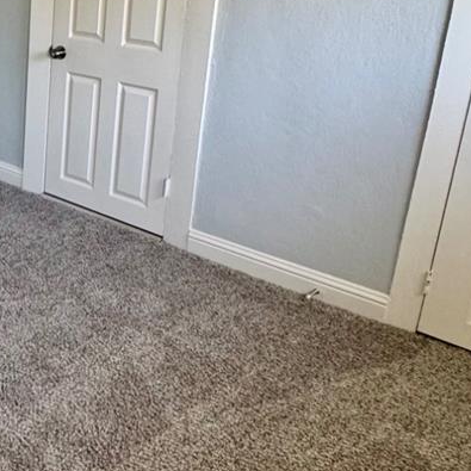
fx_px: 724
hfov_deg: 29.8
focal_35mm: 47
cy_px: 132
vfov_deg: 35.4
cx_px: -121
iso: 200
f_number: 2.2
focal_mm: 2.22
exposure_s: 1/60
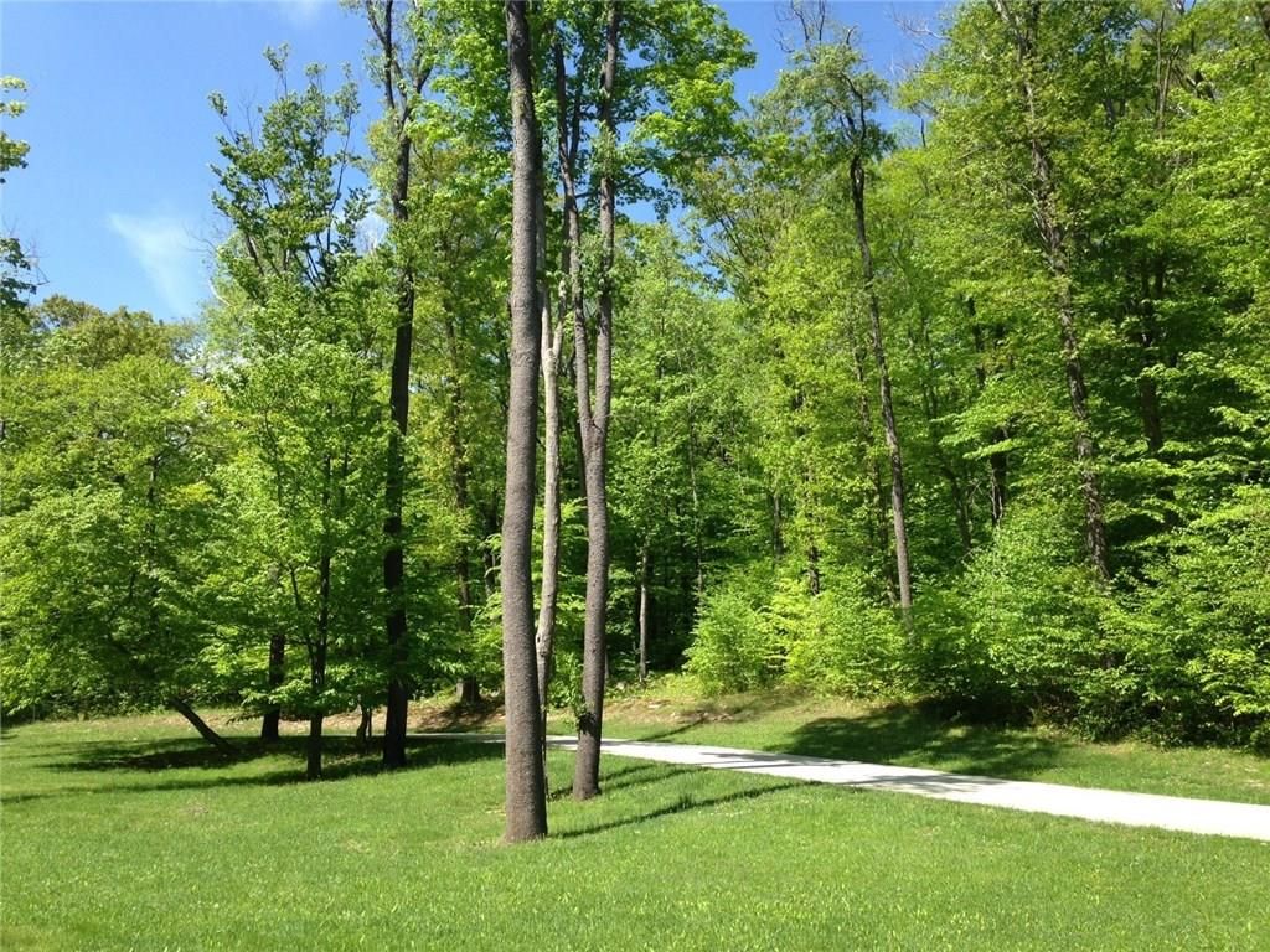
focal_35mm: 33
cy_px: 476
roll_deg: -1.0
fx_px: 1211
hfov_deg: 55.4
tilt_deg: +14.7
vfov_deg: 42.9
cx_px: 635
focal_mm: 4.12
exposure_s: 1/616
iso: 50
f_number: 2.4
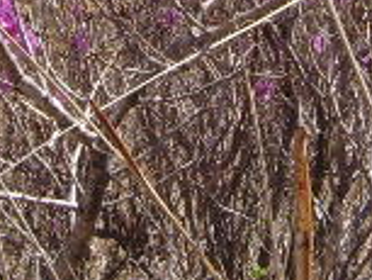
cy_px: -73
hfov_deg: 13.5
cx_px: 168
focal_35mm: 146
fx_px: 1570
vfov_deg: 10.0
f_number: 5.8
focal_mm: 5.95
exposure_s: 1/272
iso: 50
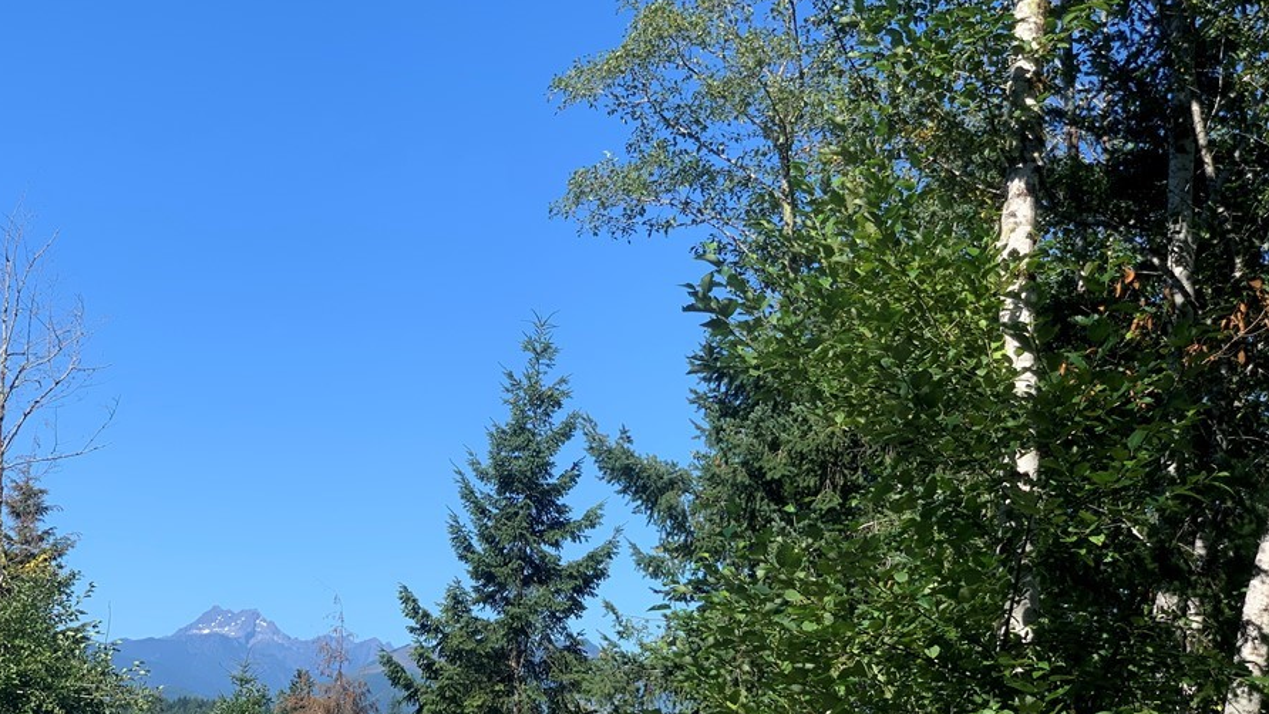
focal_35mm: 65
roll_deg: -3.9
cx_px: 595
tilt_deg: +10.6
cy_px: 337
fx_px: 2187
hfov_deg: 32.3
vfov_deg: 18.5
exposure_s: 1/737
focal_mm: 6
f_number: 2.4
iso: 16
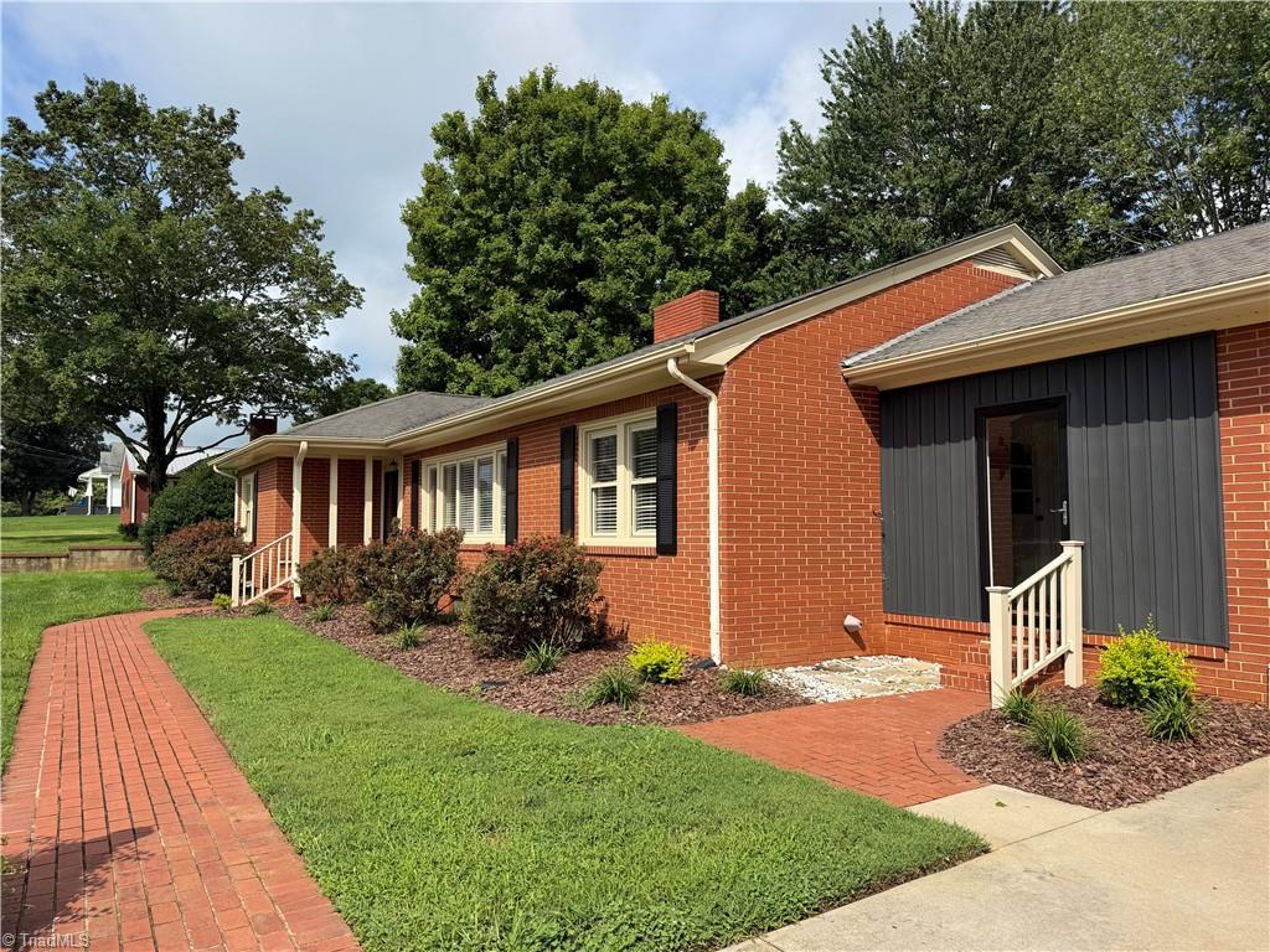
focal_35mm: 24
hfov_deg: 71.6
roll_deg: +0.1
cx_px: 635
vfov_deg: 56.8
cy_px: 476
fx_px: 881
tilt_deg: +3.5
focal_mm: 6.76
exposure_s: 1/4673
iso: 80
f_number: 1.78
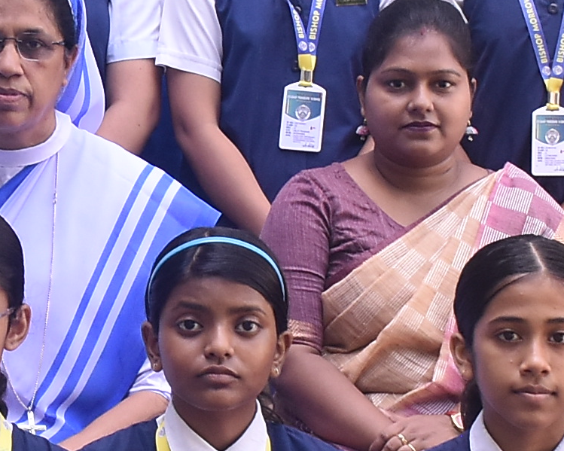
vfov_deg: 8.3
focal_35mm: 186
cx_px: -95
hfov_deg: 10.2
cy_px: 213
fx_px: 3104
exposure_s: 1/160
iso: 400
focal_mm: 22
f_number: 5
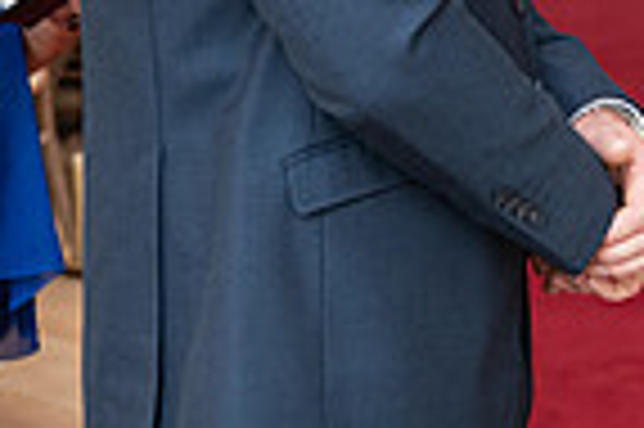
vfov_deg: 6.9
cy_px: -209
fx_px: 3484
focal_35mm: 195
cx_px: 725
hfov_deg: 10.4
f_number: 3.5
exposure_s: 1/160
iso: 640
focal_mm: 48
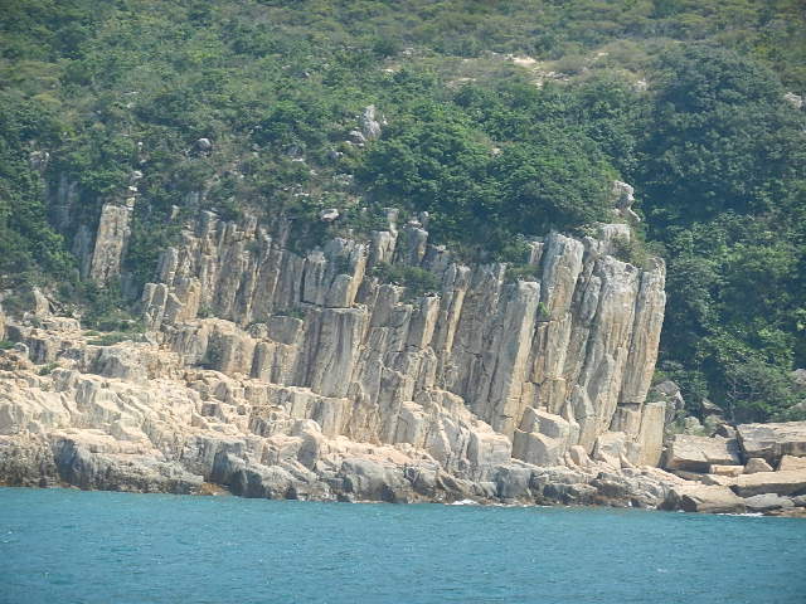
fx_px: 5053
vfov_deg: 6.8
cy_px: 302
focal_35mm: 217
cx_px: 403
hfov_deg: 9.1
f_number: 5.3
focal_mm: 39.1
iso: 160
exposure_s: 1/500
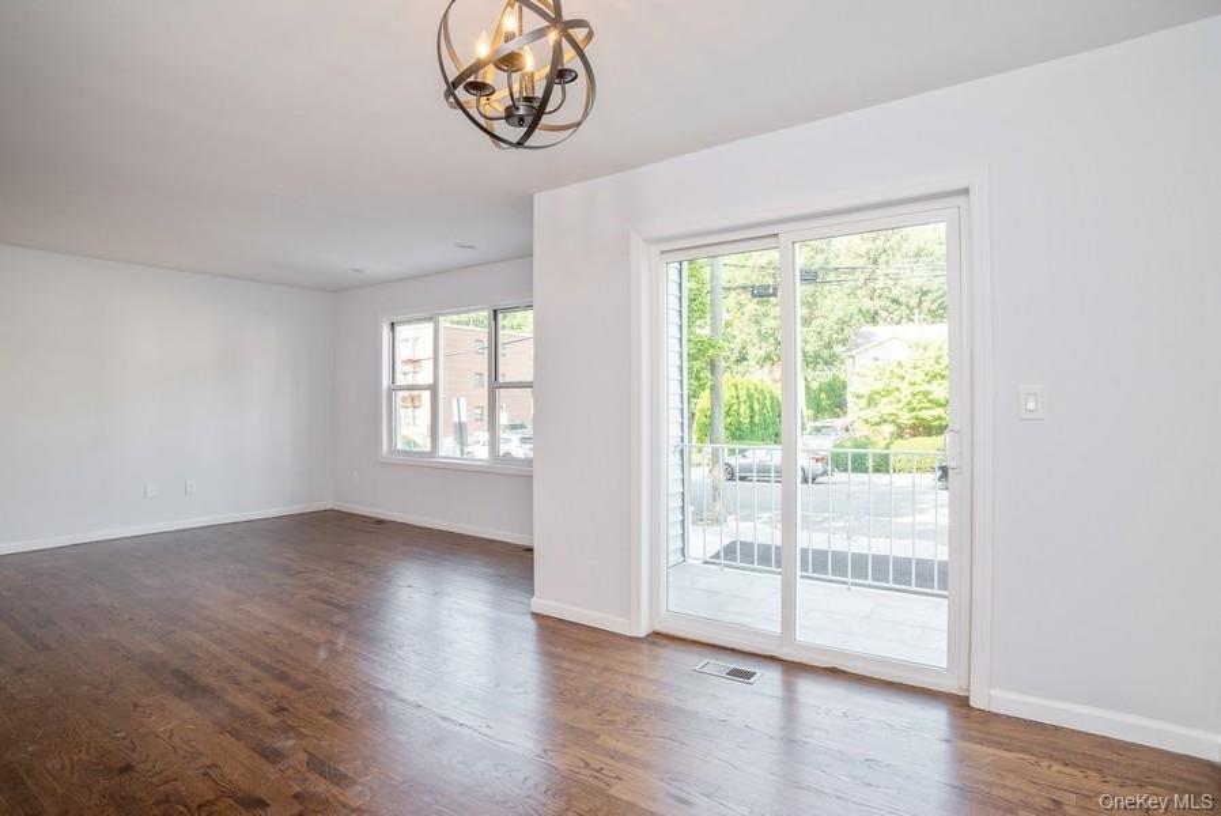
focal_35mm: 18
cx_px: 610
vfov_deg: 67.5
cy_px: 408
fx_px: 611
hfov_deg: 90.0
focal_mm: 18
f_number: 13
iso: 200
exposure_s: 1/10
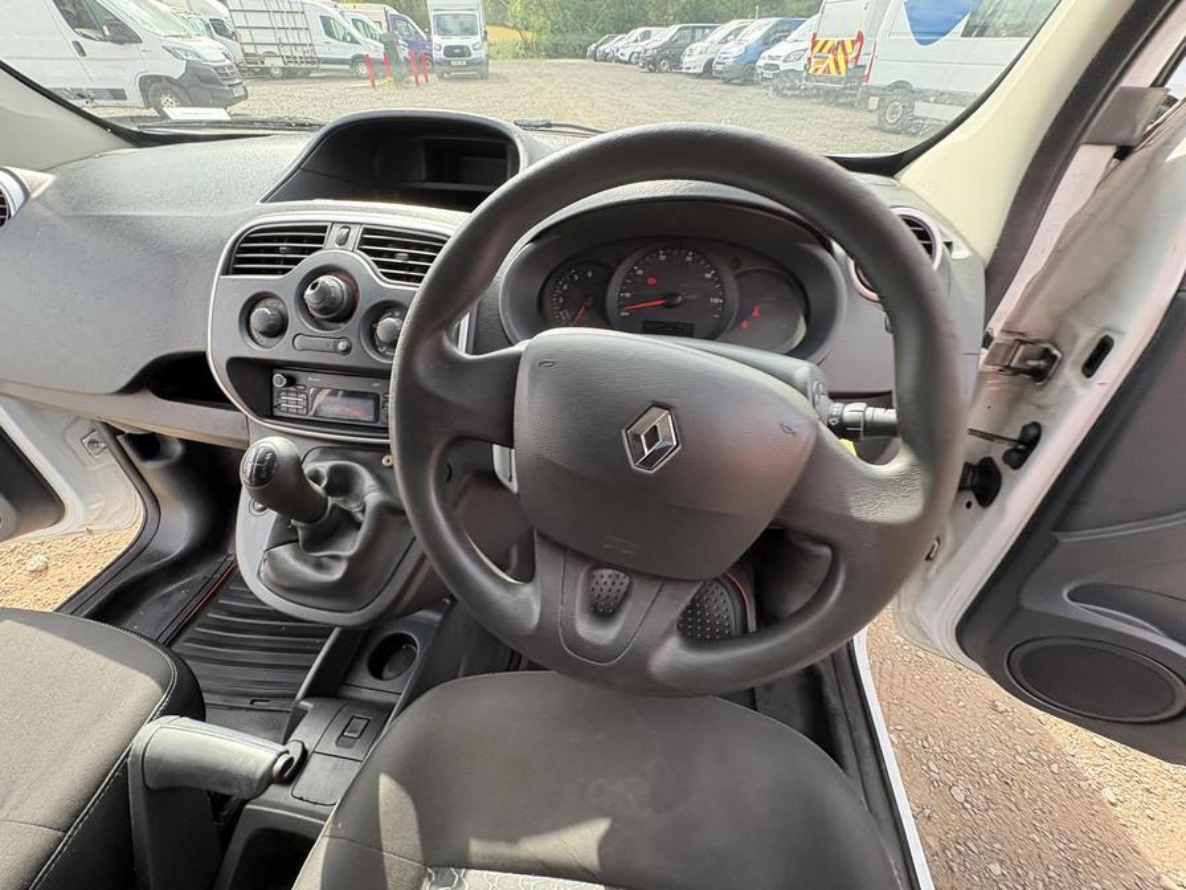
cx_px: 593
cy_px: 445
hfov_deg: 102.1
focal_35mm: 14
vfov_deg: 85.7
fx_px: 480
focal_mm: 2.22
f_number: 2.2
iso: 125
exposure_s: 1/127
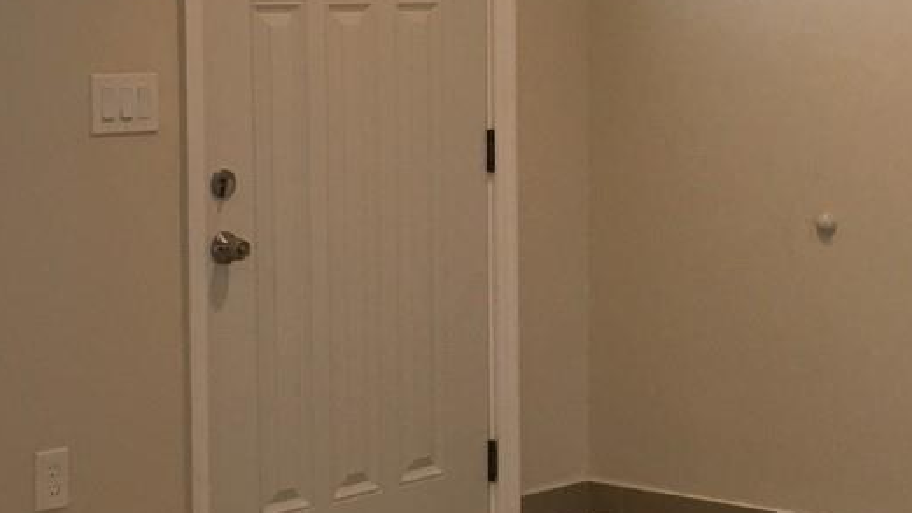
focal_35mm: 97
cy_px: 243
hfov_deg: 21.6
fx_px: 2346
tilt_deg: -6.1
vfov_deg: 12.5
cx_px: 805
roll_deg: -0.5
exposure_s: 1/30
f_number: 2.2
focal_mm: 4.15
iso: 40
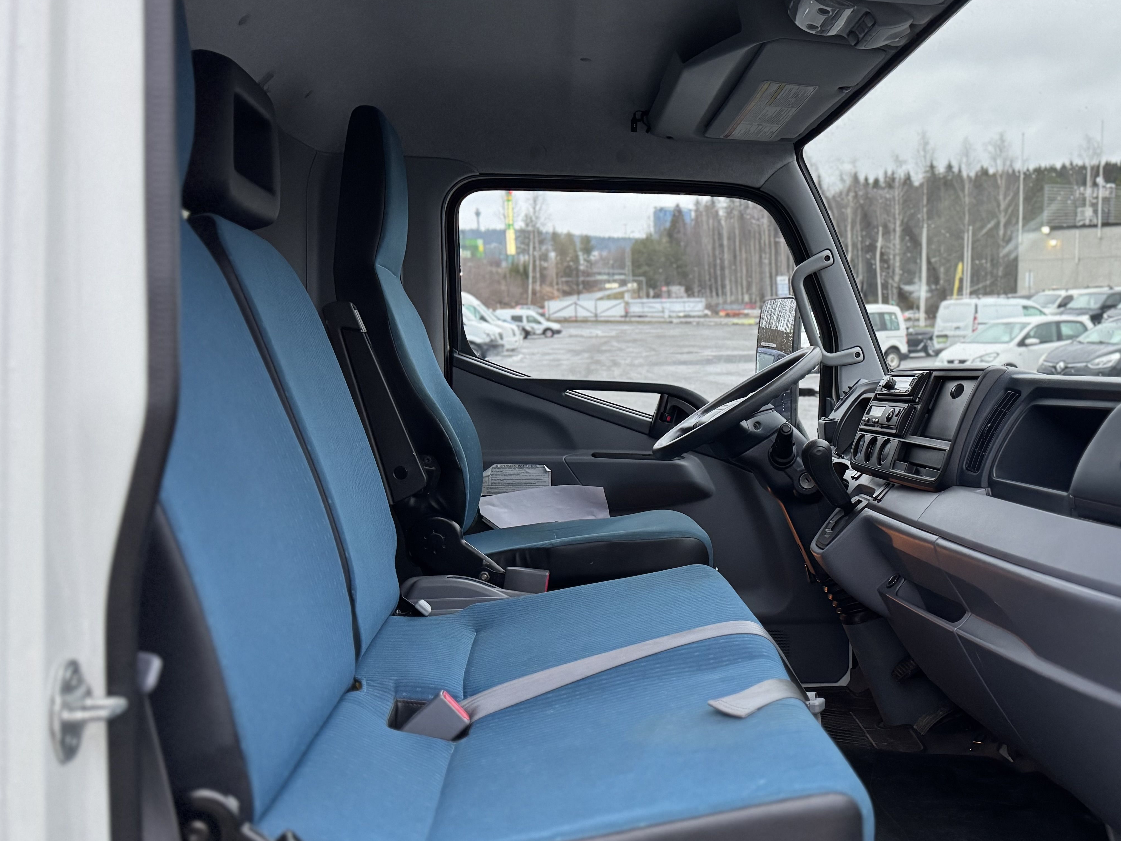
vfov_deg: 41.8
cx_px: 719
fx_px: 1101
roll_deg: +1.2
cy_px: 428
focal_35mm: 34
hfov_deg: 53.2
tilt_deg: -7.3
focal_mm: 6.76
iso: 500
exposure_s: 1/60
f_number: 1.78
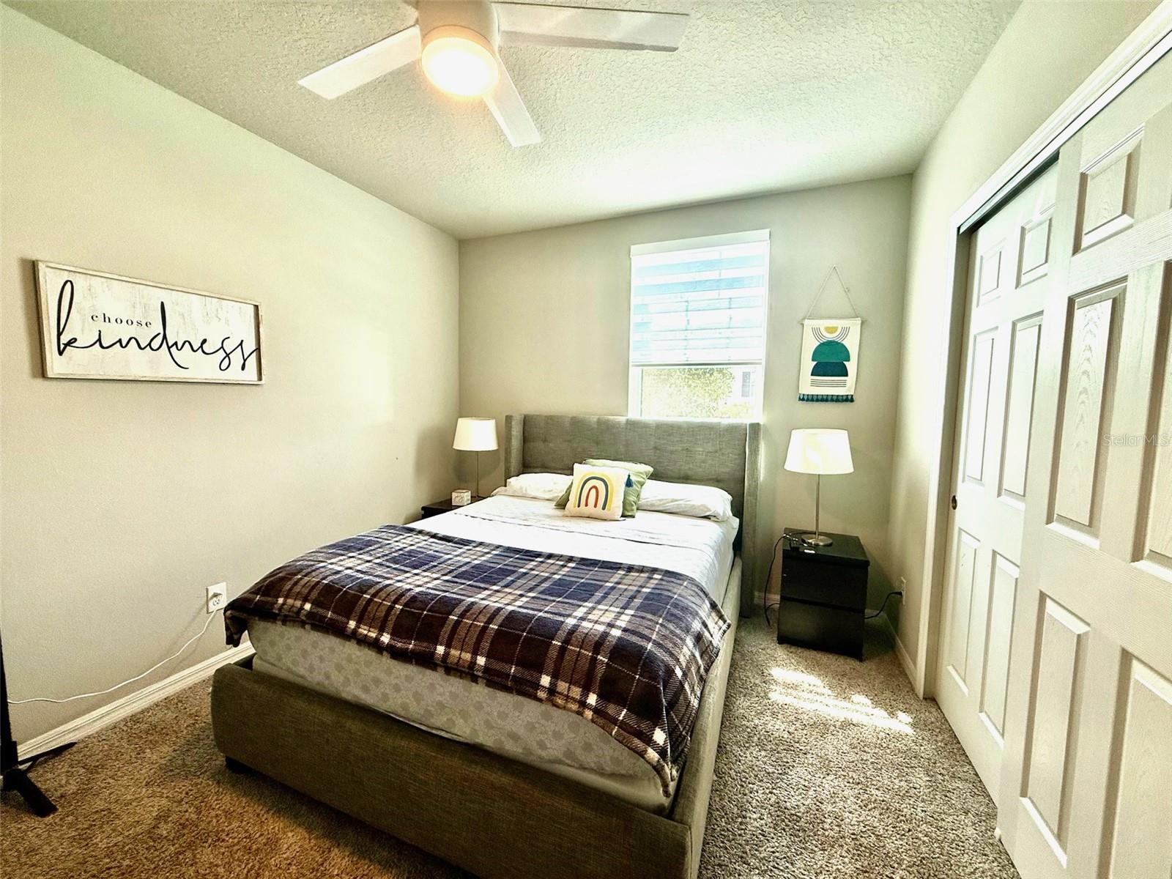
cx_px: 586
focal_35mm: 14
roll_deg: -0.8
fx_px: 474
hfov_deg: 102.1
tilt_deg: -3.8
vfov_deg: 85.7
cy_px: 440
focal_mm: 2.22
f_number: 2.2
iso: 125
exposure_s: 1/120
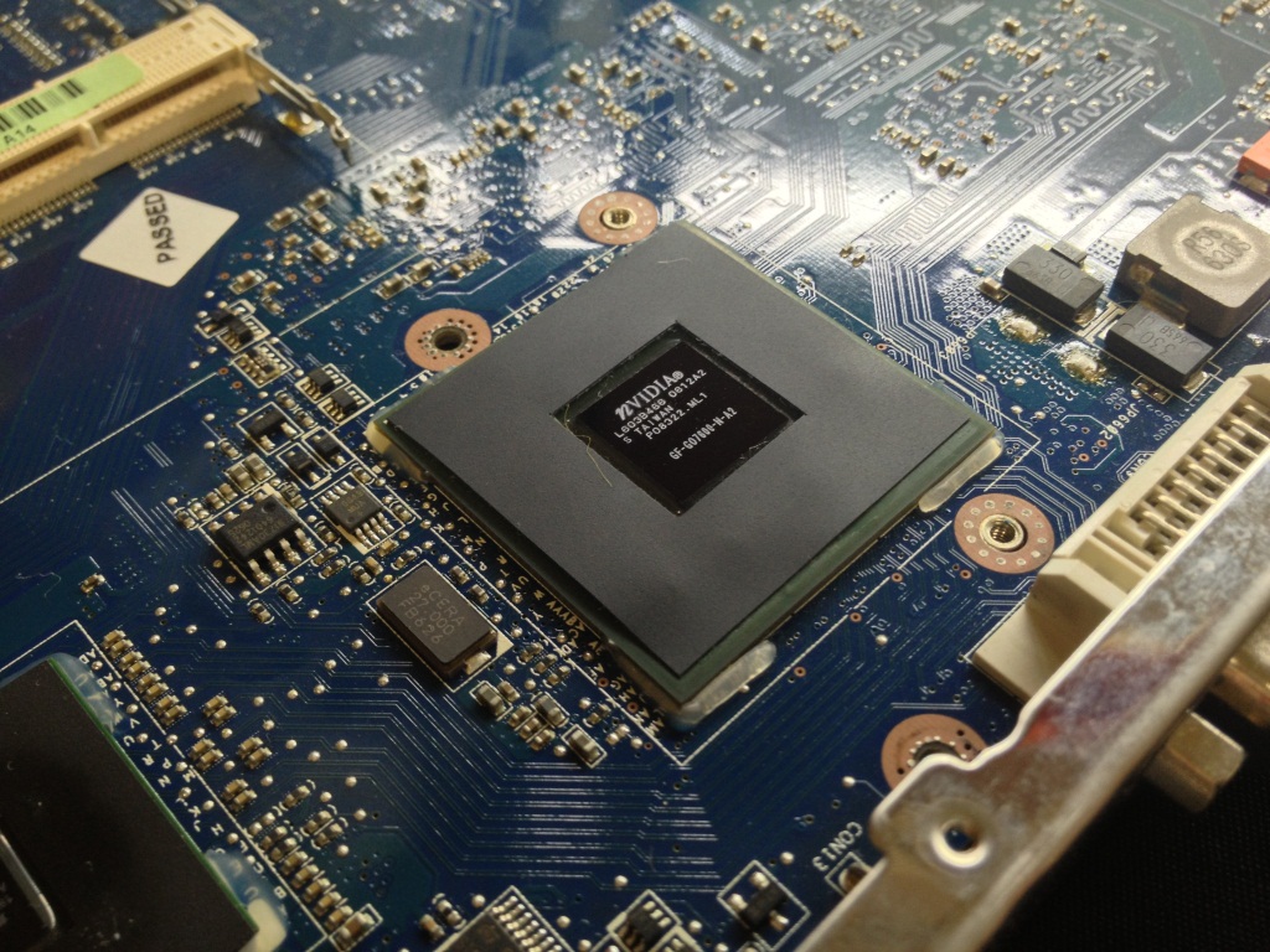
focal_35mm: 35
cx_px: 635
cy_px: 476
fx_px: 1284
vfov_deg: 40.7
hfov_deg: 52.6
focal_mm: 4.28
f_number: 2.4
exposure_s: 1/20
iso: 64
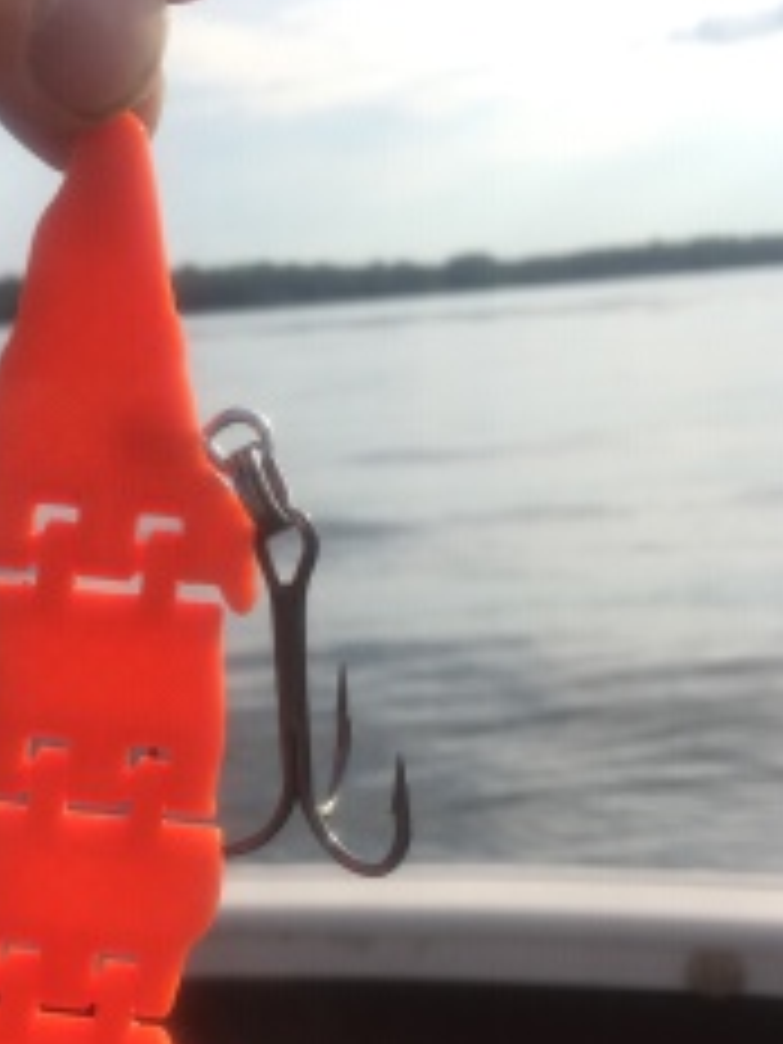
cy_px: 711
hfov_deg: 28.8
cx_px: 216
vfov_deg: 37.7
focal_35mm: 50
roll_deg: +4.8
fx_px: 1508
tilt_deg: -14.1
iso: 32
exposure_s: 1/1464
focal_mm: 4.15
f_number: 2.2
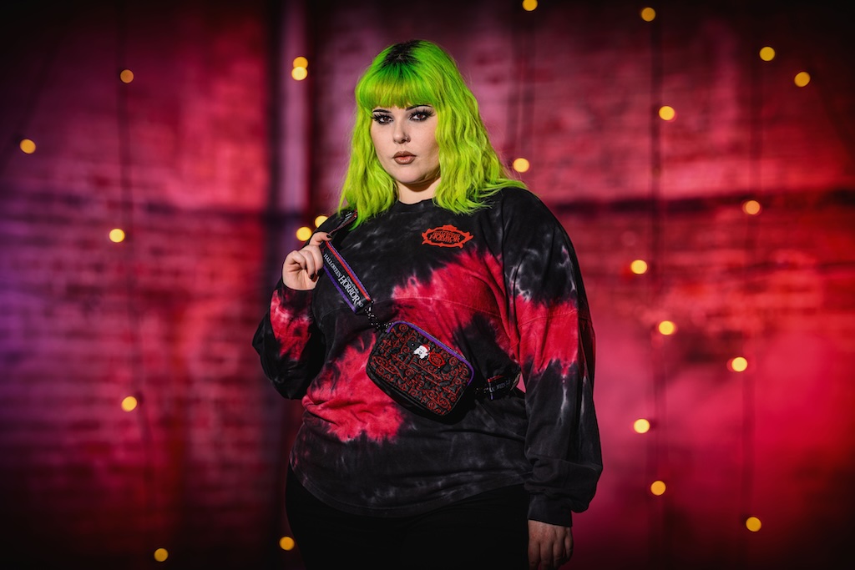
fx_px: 3206
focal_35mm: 135
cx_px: 428
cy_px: 285
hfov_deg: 15.2
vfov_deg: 10.2
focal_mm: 135
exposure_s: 1/640
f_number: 2.2
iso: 64
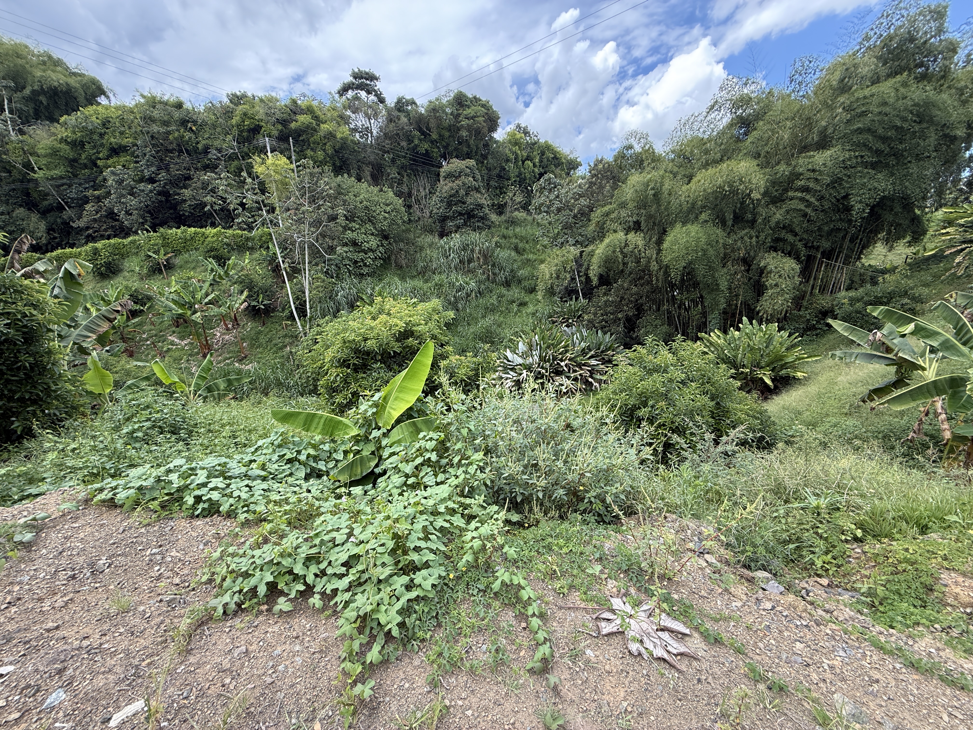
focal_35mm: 14
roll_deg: +1.2
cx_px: 486
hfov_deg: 102.1
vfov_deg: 85.7
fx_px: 394
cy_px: 365
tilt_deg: -17.8
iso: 50
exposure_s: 1/308
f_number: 2.2
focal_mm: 2.22
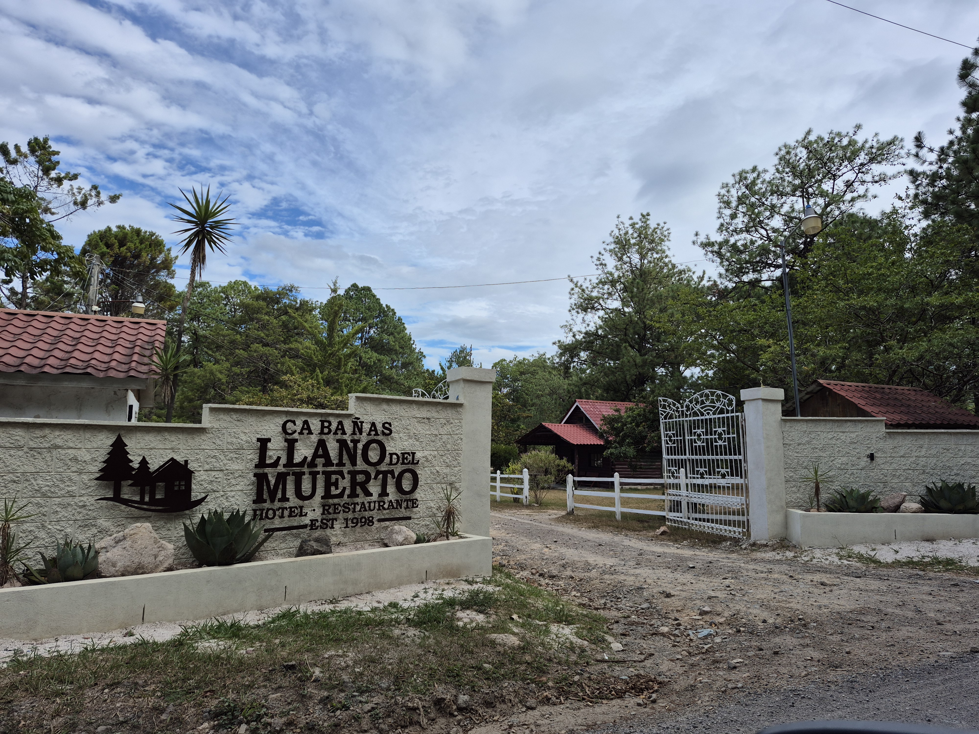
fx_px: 650
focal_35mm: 23
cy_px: 367
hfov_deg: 73.9
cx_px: 490
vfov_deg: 58.9
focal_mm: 5.4
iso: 25
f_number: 1.8
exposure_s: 1/1476
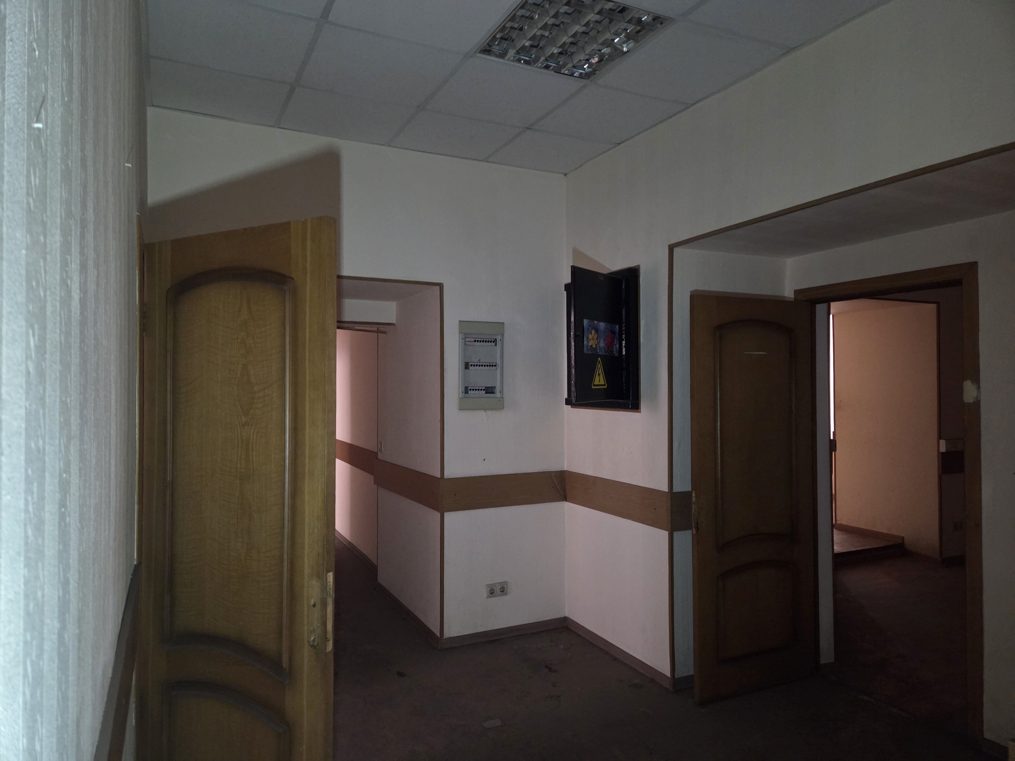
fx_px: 674
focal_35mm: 23
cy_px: 380
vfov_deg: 58.9
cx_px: 508
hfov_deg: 73.9
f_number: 1.8
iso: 1600
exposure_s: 1/33.3
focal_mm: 5.4
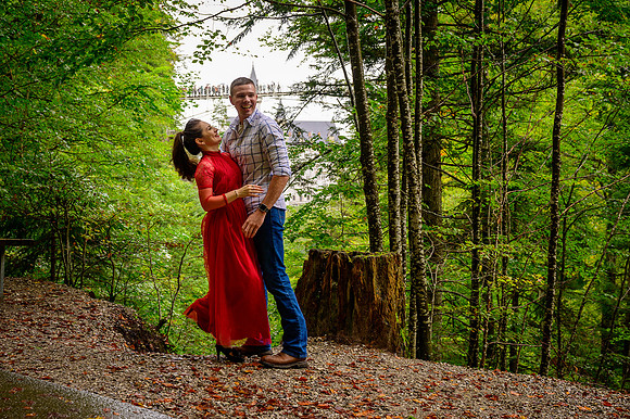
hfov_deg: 43.1
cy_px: 219
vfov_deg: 29.5
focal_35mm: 46
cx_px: 314
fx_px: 797
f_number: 4.5
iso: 400
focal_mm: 40
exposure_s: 1/160
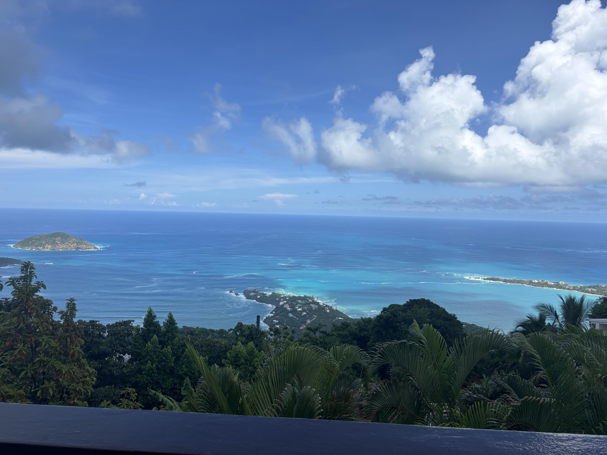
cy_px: 228
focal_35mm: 26
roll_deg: -0.8
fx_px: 456
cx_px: 304
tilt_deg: -2.1
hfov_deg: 67.3
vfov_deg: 53.1
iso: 50
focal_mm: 5.96
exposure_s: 1/4082
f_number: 1.6
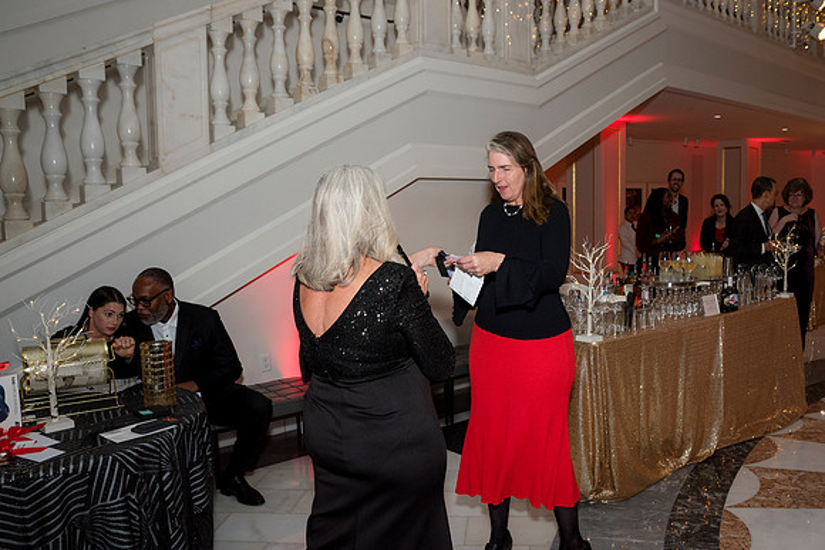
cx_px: 504
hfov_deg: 61.6
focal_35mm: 30
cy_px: 275
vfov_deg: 43.9
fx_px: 683
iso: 800
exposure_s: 1/125
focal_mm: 24
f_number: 5
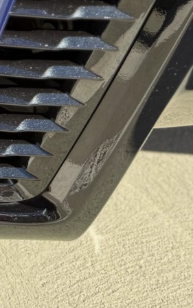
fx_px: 975
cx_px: -201
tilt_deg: -14.2
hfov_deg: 10.4
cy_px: -265
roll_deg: -1.3
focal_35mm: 116
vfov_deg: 15.2
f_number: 1.78
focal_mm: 6.76
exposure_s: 1/750
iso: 100
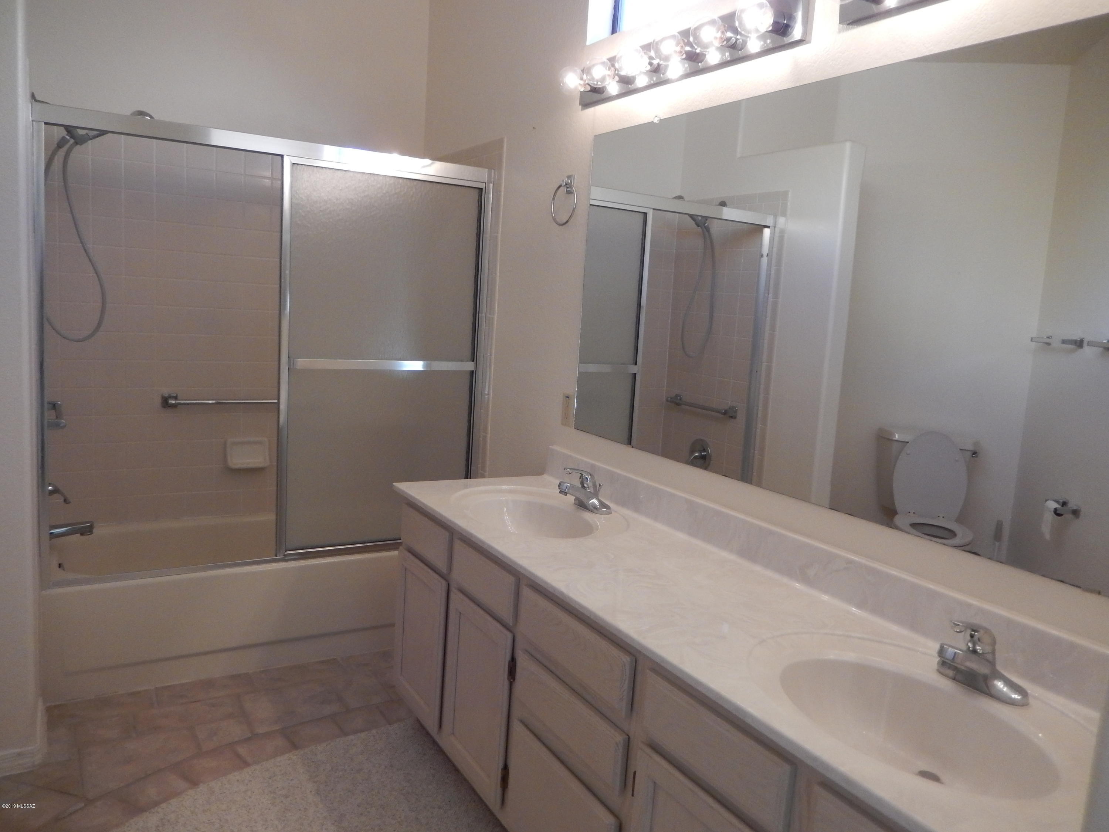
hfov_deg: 69.4
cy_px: 416
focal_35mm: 25
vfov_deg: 54.9
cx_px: 554
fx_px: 801
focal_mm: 4.5
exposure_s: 1/160
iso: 400
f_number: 3.4
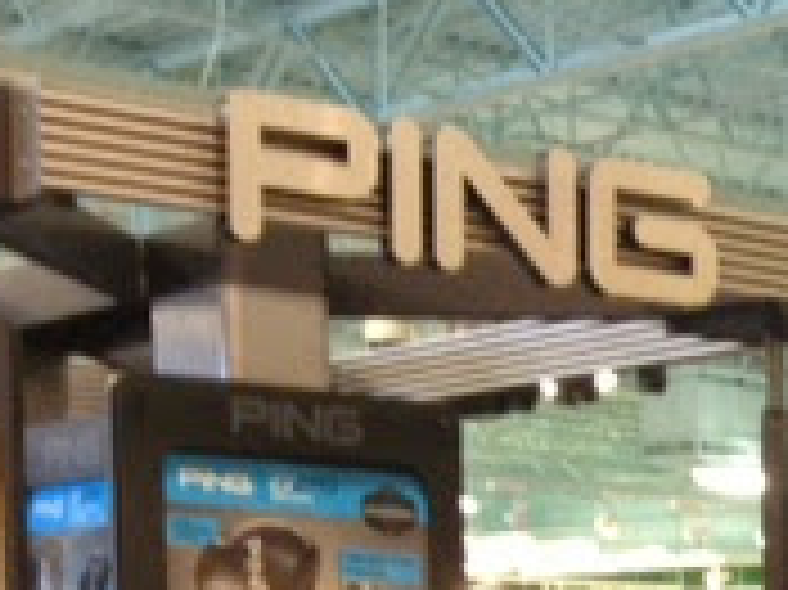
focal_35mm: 128
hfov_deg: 14.1
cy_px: 1004
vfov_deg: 10.9
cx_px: 1301
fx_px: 2912
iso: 100
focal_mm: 4.28
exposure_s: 1/20
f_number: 2.4
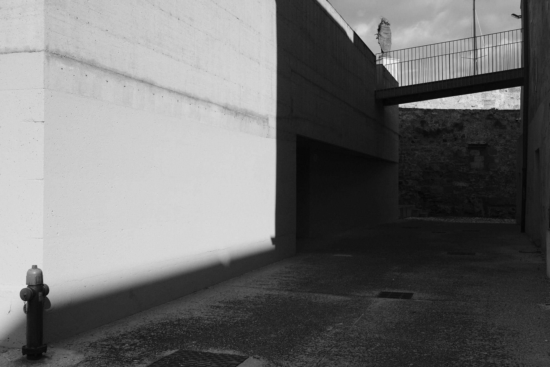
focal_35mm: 38
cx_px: 275
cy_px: 184
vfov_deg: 35.1
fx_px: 581
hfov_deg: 50.7
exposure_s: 1/3200
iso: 640
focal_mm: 25.4
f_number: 5
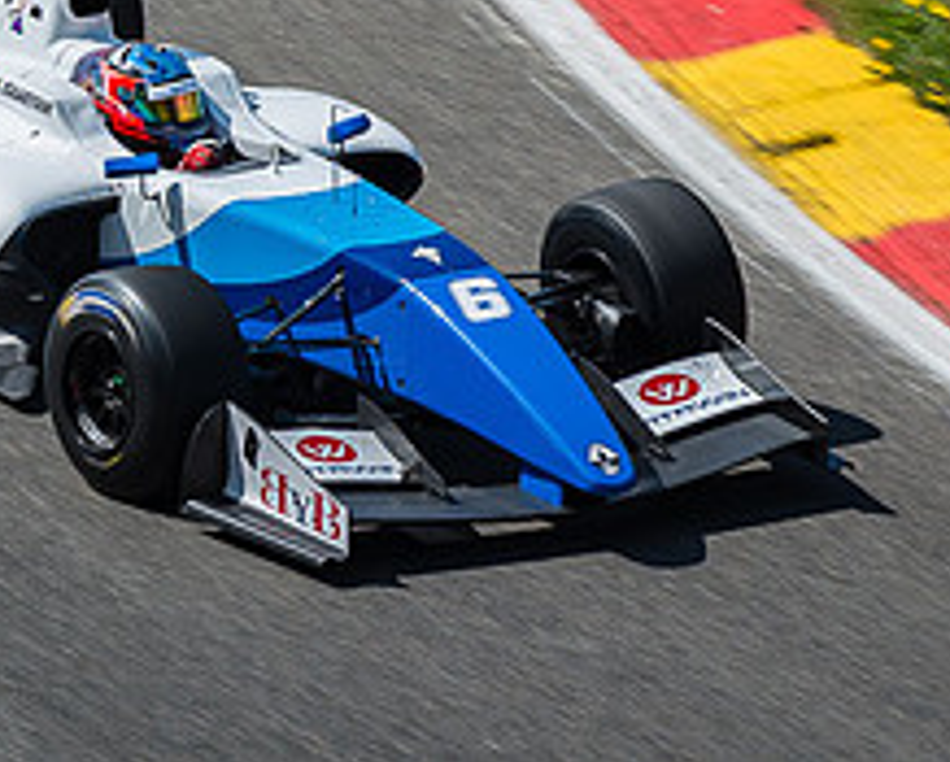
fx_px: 26972
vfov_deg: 1.6
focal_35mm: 958
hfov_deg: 2.0
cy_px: 277
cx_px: 134
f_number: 5.6
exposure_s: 1/640
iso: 100
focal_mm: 260
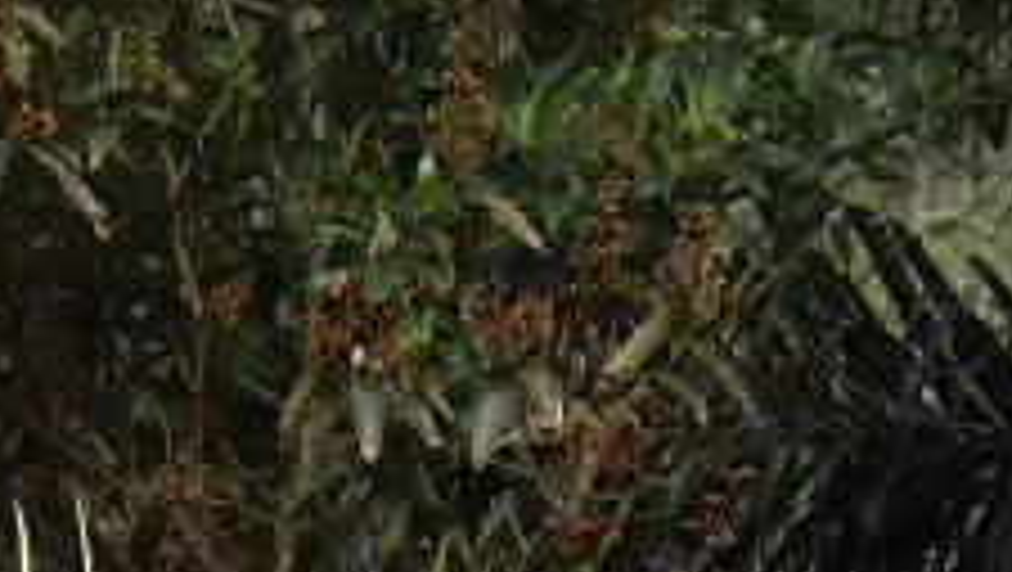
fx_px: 14476
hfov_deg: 4.0
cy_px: 1509
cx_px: -769
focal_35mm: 539
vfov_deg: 2.2
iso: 64
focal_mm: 16.2
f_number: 4.3
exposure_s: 1/100
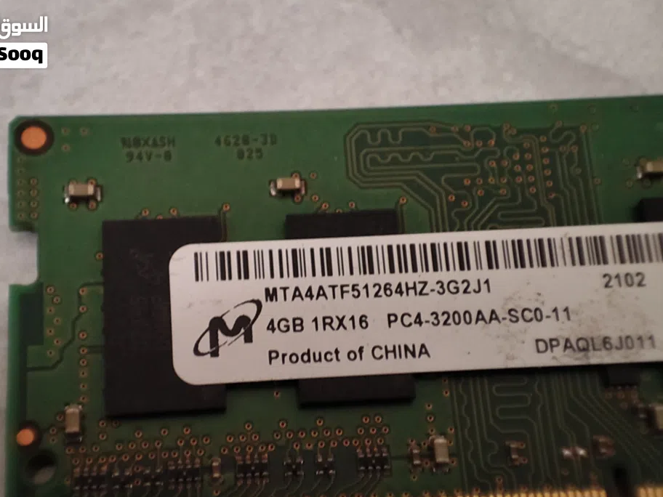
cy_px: 278
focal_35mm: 55
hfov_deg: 34.9
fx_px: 1053
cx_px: 297
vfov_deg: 26.5
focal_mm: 4.1
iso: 499
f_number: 2.4
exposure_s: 1/25
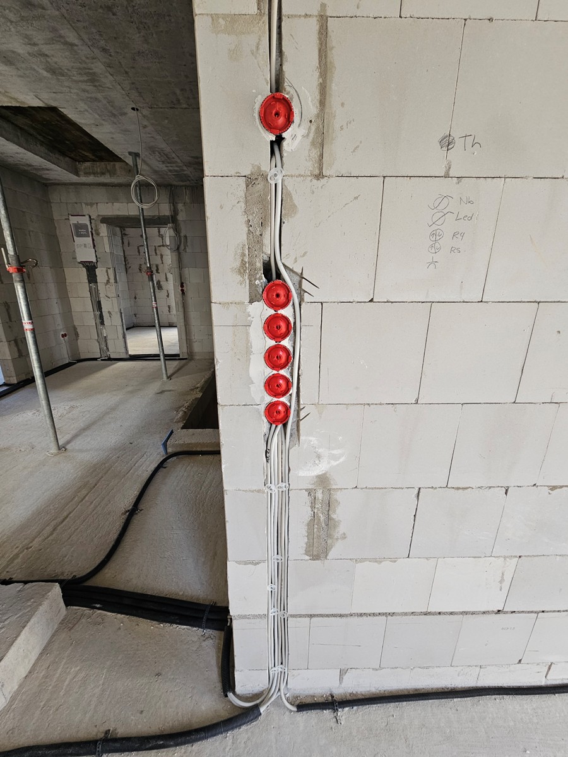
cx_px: 284
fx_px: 284
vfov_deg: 106.2
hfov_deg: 89.9
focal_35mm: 13
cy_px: 378
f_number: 2.2
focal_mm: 2.2
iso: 160
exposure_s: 1/70.8
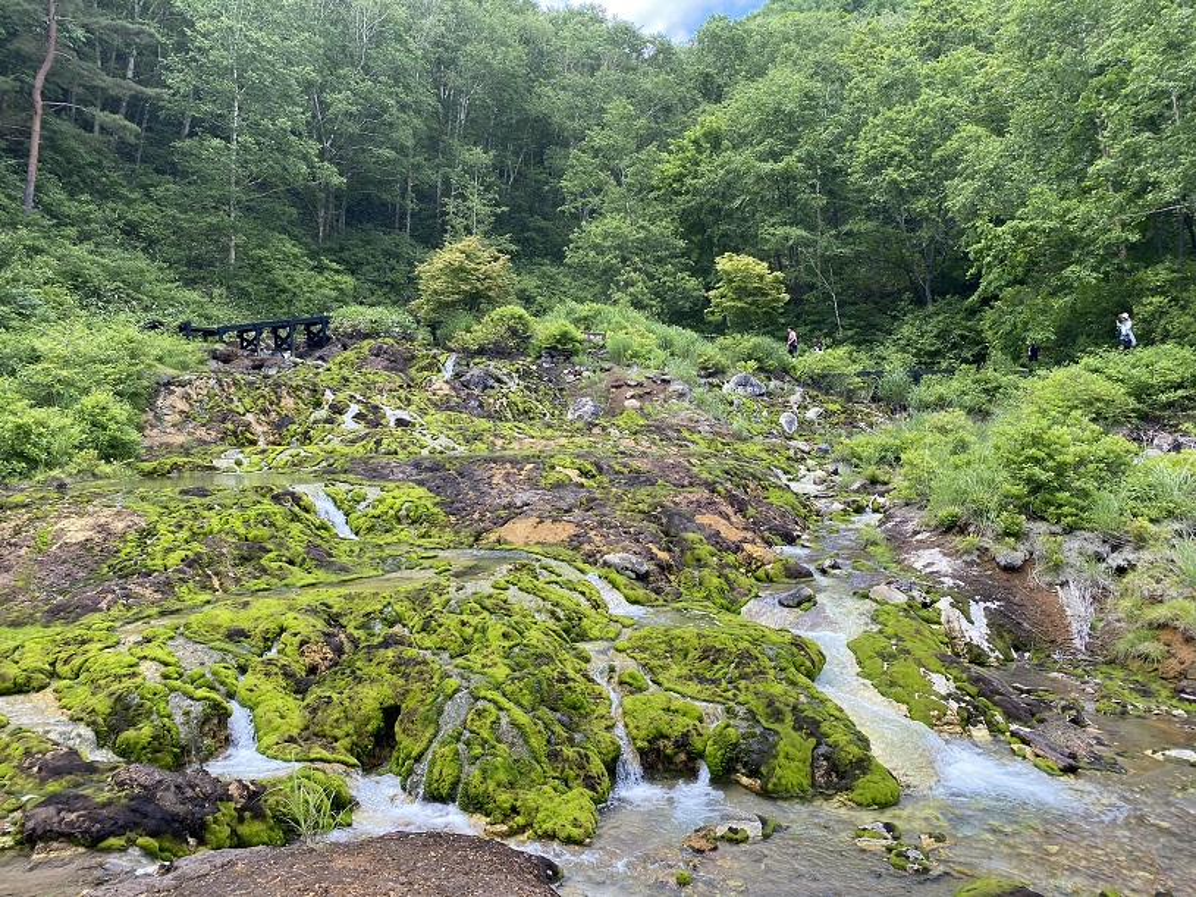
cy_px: 448
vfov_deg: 53.1
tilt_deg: -0.7
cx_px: 598
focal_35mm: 26
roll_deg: +1.3
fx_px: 898
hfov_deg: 67.3
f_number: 1.8
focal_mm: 4.25
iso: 32
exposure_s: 1/475
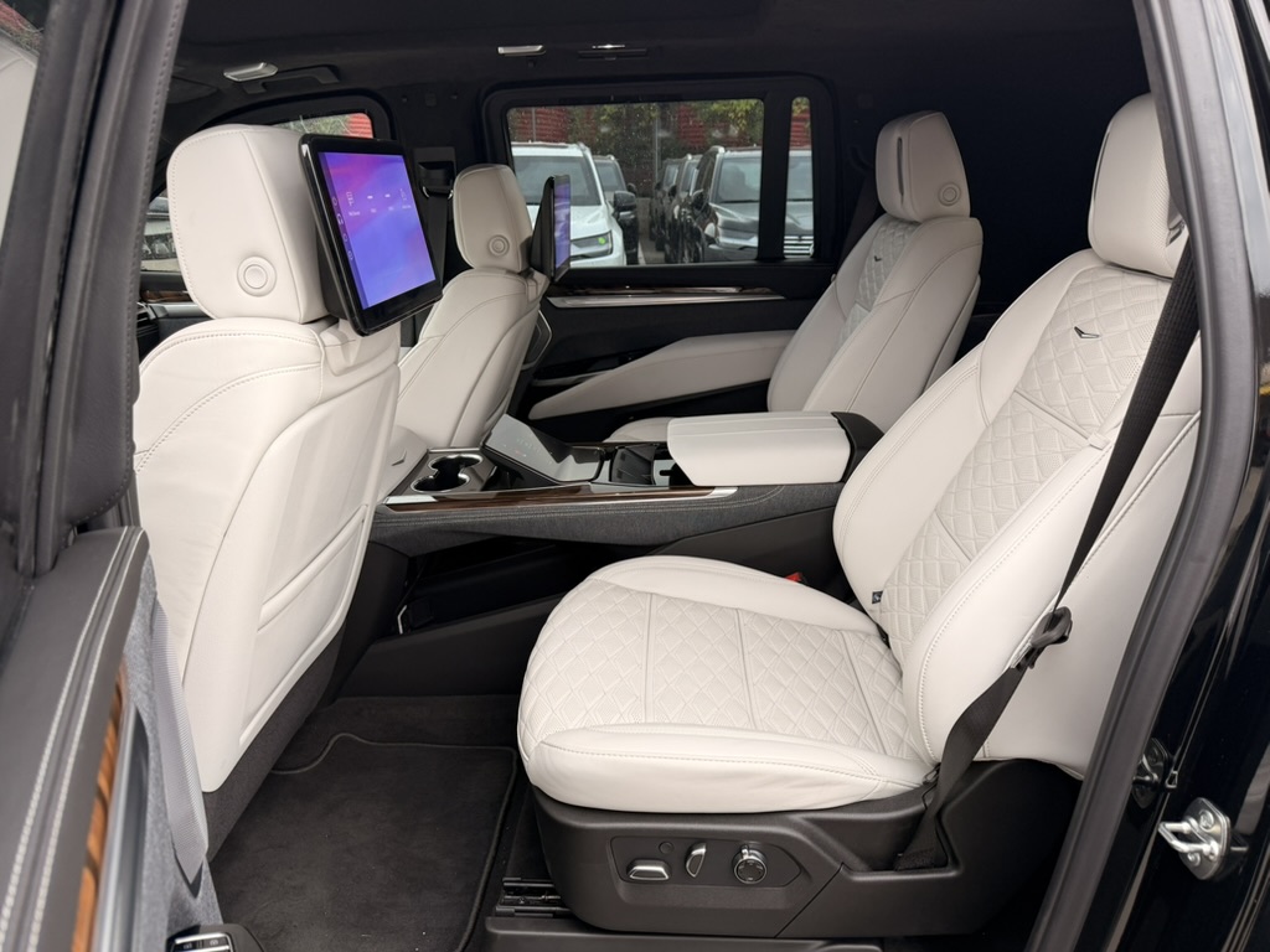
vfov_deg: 56.8
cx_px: 635
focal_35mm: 24
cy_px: 476
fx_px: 881
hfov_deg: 71.6
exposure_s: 1/121
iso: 125
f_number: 1.78
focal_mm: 6.76
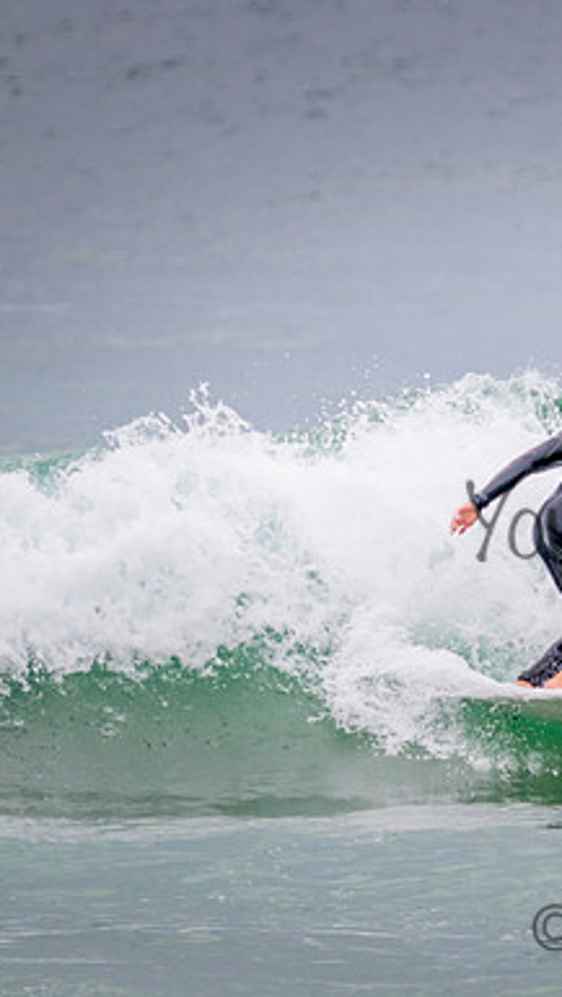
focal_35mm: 1263
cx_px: 733
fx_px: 33409
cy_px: 498
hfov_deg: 1.0
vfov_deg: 1.7
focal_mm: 800
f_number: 11
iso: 2000
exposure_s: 1/1250
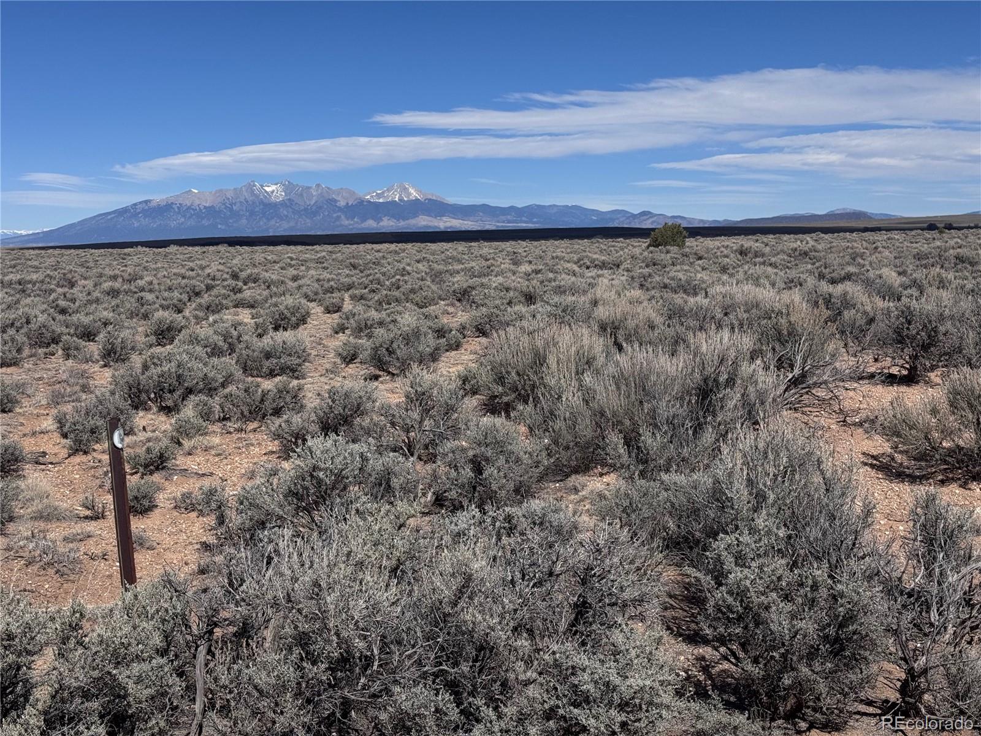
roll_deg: +0.7
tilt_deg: -5.1
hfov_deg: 39.7
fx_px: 1360
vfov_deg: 30.3
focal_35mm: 48
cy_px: 368
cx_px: 490
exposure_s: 1/7937
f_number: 1.78
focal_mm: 6.76
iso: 64
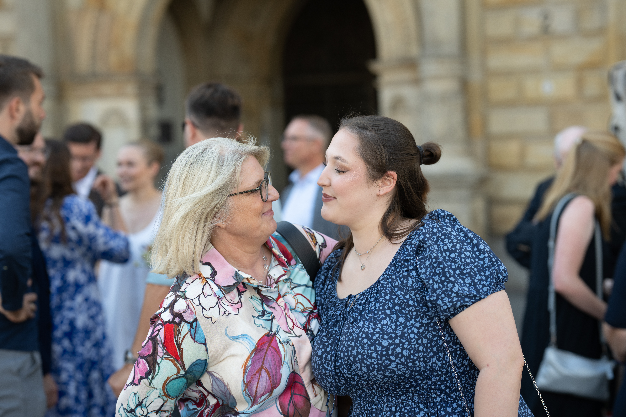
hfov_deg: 23.9
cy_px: 208
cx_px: 313
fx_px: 1478
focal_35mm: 85
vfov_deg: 16.1
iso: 100
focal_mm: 85
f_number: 2.8
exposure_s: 1/320
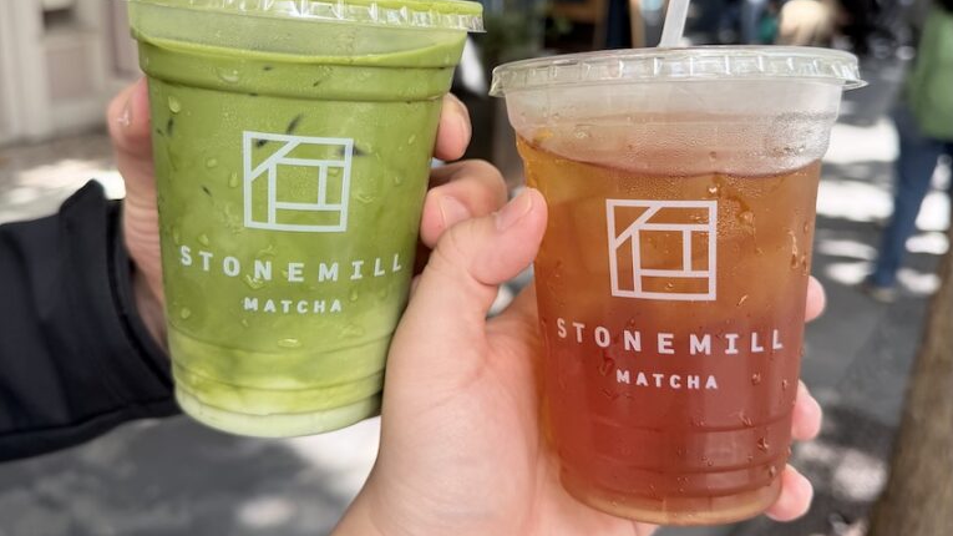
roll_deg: -3.1
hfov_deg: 56.6
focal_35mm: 35
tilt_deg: -17.6
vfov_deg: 33.4
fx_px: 884
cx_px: 477
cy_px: 177
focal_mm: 6.76
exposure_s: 1/433
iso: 80
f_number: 1.78
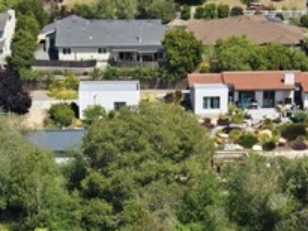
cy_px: 246
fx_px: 1068
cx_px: 165
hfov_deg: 16.4
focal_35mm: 120
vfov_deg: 12.2
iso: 170
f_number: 1.8
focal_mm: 8.7
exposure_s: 1/4000
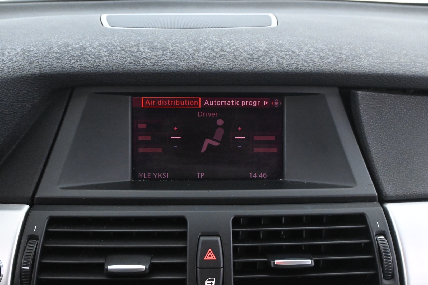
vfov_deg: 39.1
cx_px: 214
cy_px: 142
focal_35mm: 34
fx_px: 401
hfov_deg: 56.1
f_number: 5.6
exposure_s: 1/15
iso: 6400
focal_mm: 22.5
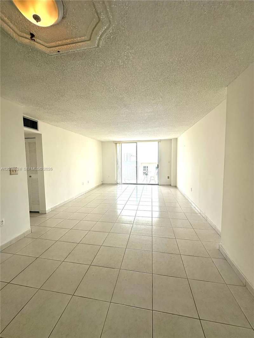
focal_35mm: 14
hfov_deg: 85.7
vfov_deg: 102.1
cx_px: 127
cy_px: 169
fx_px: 137
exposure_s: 1/636
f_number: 2.2
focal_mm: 2.22
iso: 40
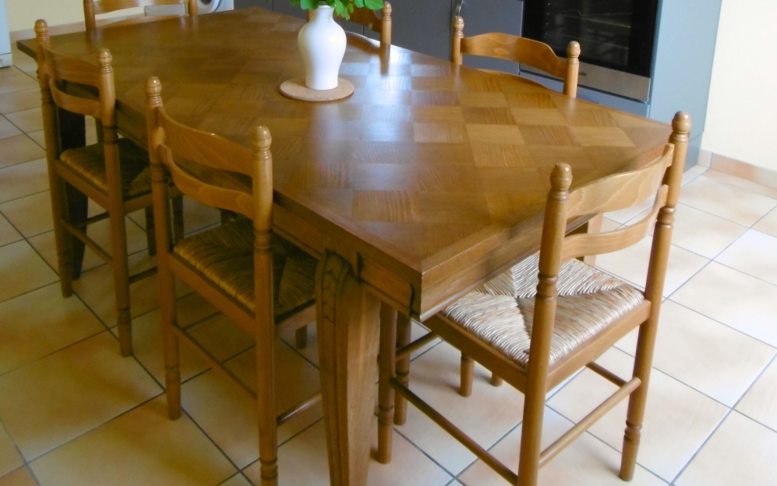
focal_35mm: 34
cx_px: 388
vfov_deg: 35.0
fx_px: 720
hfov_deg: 56.7
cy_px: 41
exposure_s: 1/160
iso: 400
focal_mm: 4.3
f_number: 3.1
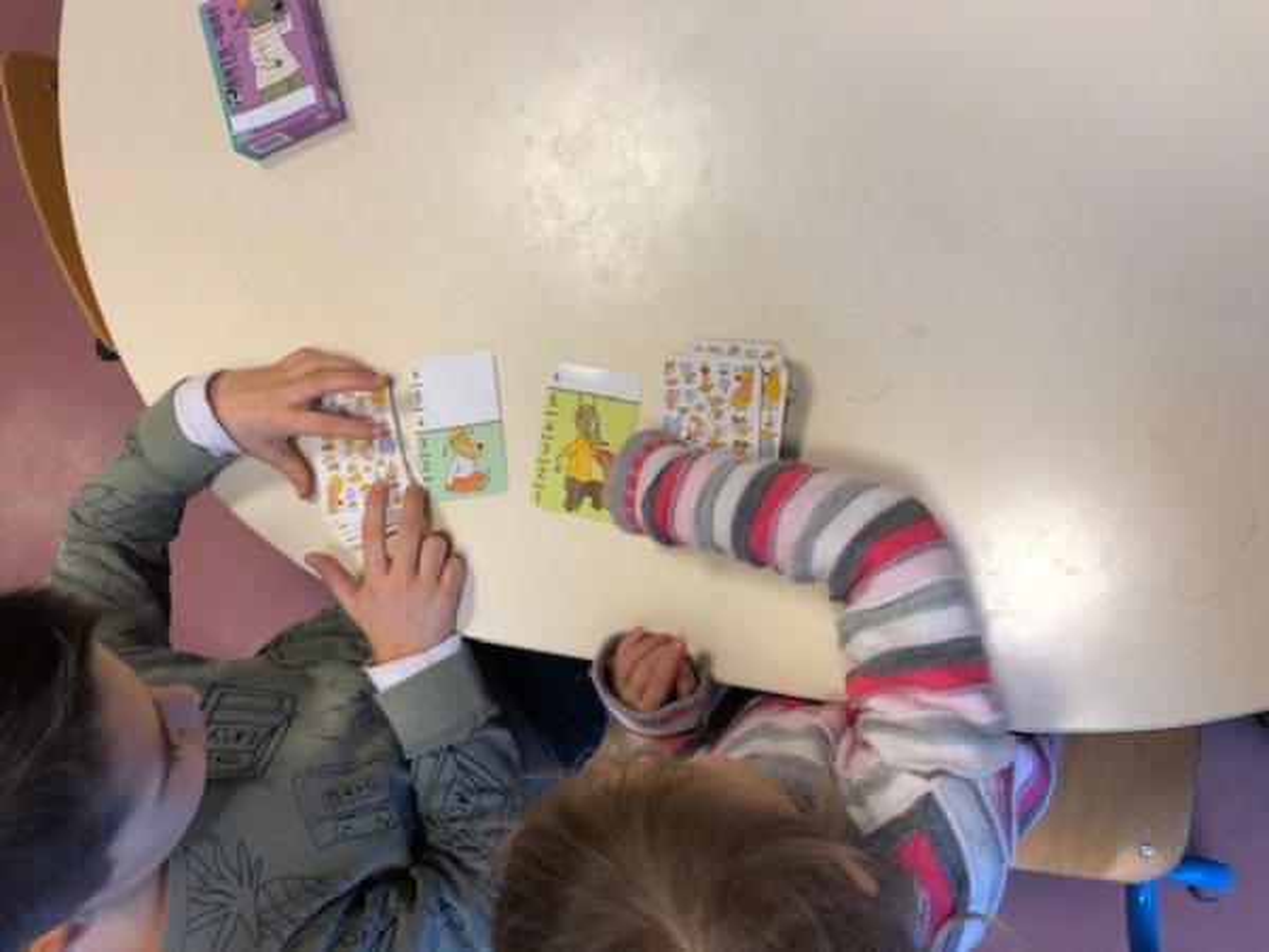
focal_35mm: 28
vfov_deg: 49.7
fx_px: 1026
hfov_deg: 63.4
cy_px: 476
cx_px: 634
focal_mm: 3.99
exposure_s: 1/33
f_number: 1.8
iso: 32
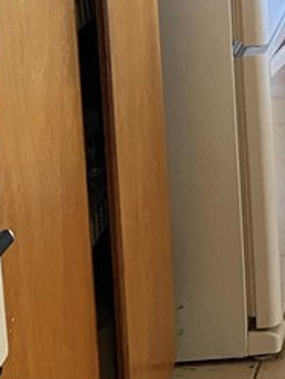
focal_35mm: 107
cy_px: -160
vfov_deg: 16.9
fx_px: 1174
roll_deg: +1.5
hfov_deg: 12.3
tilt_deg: -10.2
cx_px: 567
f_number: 1.6
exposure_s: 1/60
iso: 400
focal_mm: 5.1
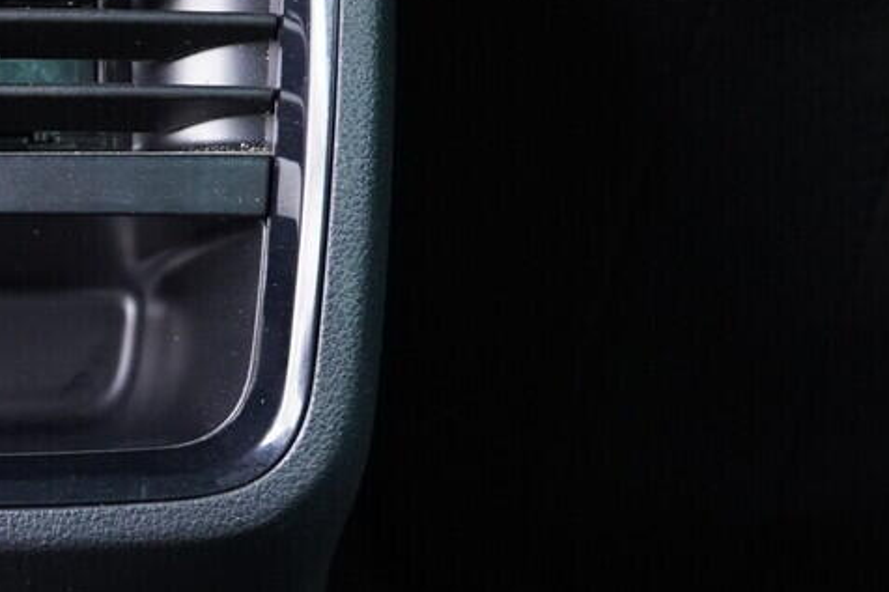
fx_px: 2691
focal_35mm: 109
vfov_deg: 12.5
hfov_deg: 17.9
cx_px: -164
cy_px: 226
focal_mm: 24
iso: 1600
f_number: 2.8
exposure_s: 1/40
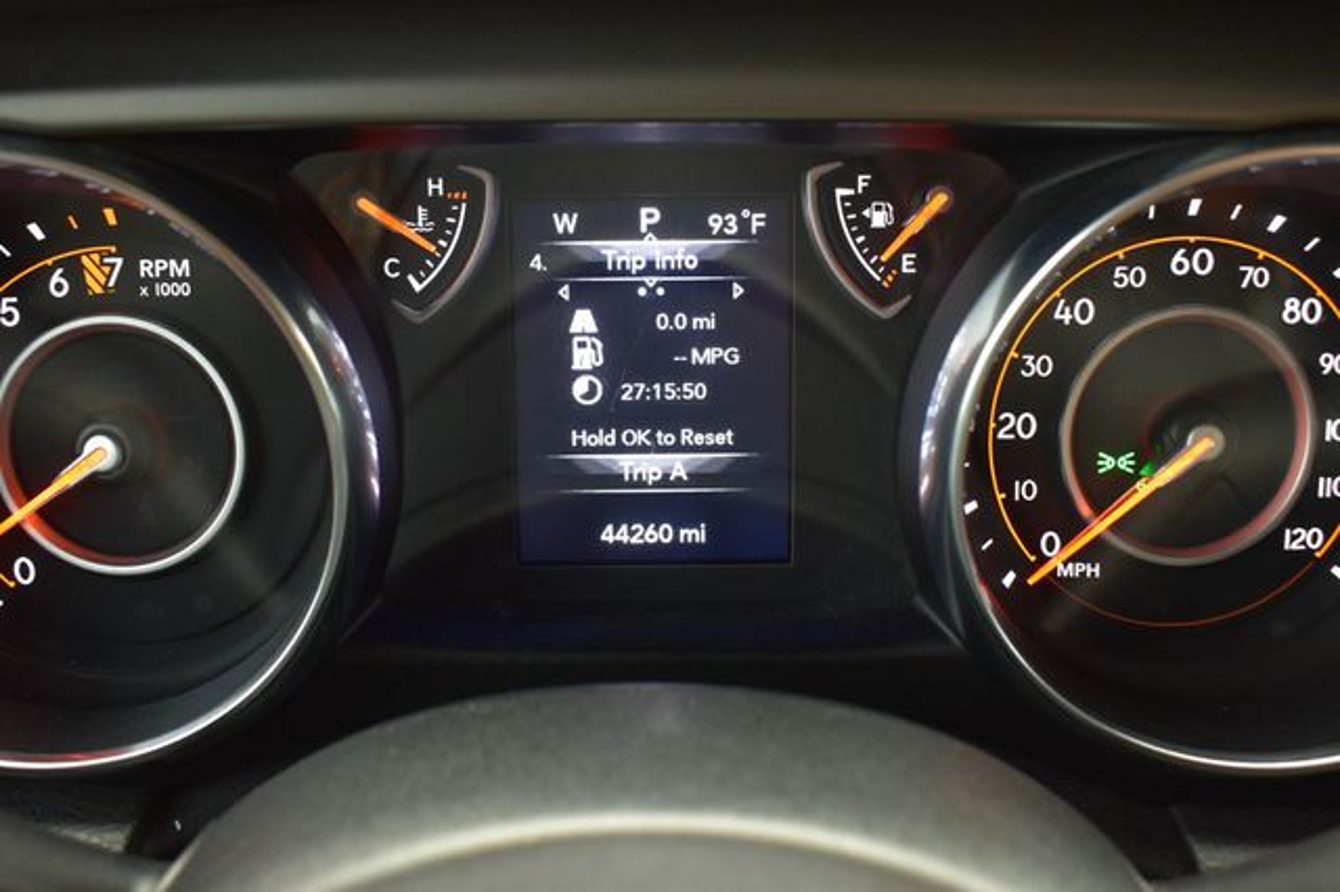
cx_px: 670
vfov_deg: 36.8
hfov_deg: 53.2
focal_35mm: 36
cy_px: 446
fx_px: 1339
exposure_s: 1/15
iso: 720
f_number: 6.3
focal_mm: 24
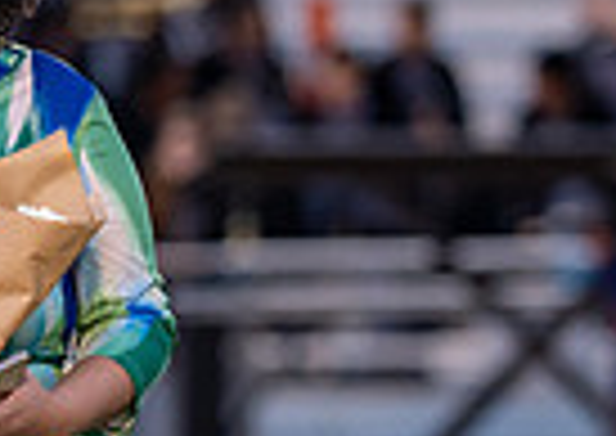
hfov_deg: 2.4
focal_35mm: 853
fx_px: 14879
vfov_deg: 1.7
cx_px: -308
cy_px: 419
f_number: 2.2
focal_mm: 135
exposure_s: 1/640
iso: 500
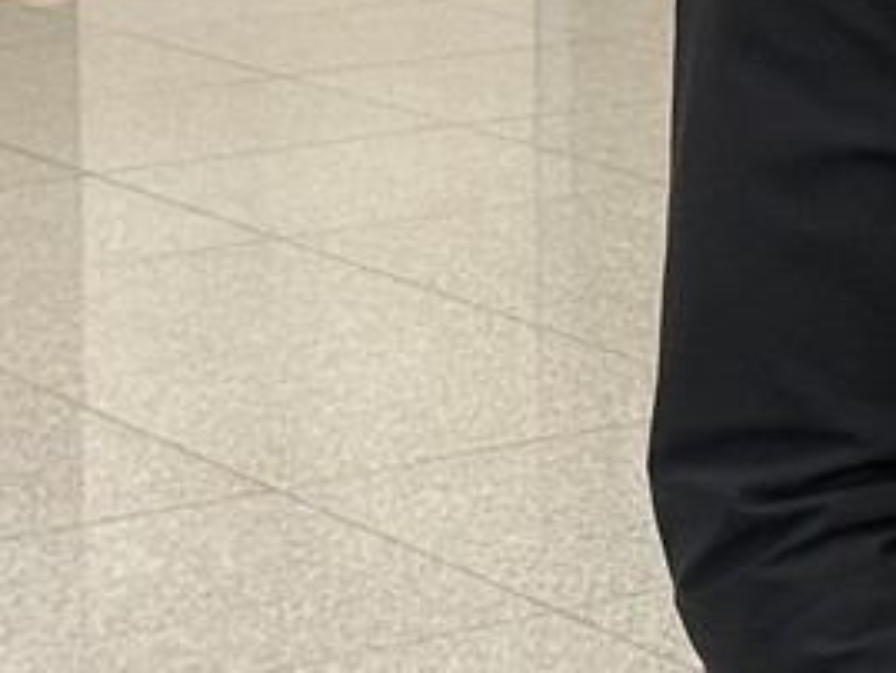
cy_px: -388
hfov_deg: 11.0
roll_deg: +1.3
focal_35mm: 174
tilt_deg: -2.7
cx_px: 1279
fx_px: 4506
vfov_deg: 8.3
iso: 200
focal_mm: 6
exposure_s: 1/90
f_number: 2
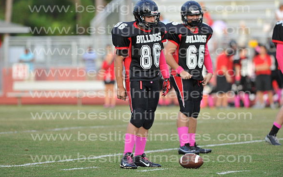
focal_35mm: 307
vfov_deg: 4.3
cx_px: 141
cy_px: 84
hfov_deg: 6.8
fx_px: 2368
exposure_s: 1/1250
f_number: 4
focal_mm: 300
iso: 1000
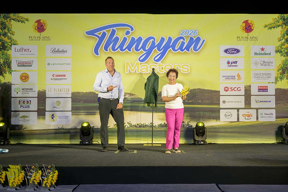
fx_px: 336
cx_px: 144
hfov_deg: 46.4
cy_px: 96
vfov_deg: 31.9
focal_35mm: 42
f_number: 5.6
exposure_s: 1/200
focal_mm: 42
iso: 1250
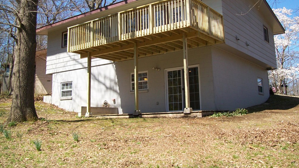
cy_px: 54
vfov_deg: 30.9
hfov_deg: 52.8
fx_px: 301
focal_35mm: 38
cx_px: 151
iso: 64
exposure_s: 1/640
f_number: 2.7
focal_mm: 6.1
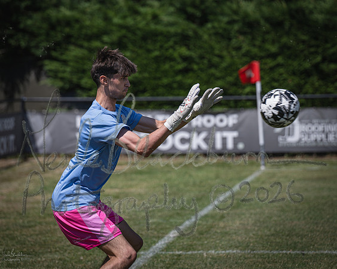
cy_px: 99
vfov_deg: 9.3
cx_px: 153
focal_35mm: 166
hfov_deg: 11.6
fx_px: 1653
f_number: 2.8
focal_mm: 115
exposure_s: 1/2000
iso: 100
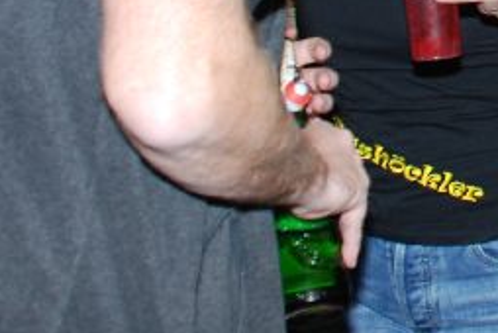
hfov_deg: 16.7
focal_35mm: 109
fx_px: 1510
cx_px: 782
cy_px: -201
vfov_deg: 11.9
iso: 200
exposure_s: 1/60
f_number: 4
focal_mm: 18
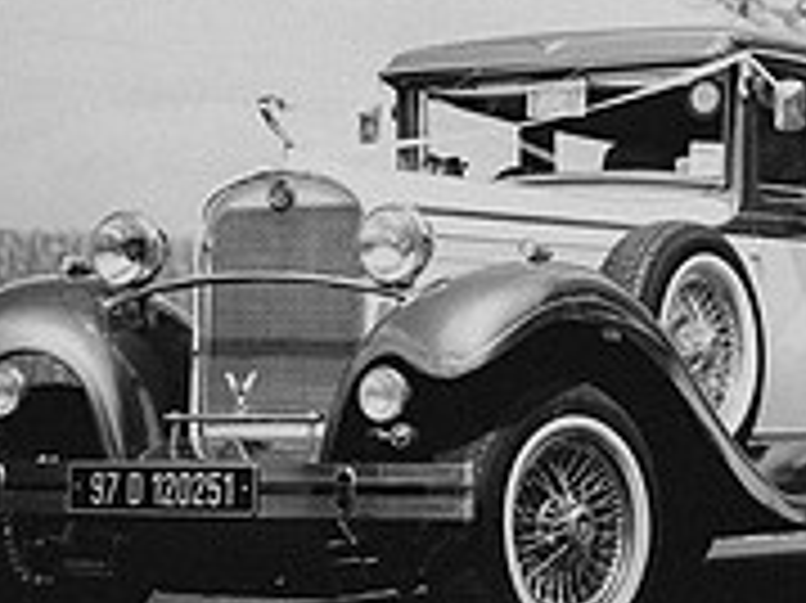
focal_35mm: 109
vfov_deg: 13.4
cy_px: 11
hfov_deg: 16.9
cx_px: 1076
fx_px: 2536
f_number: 1.4
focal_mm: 35
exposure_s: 1/5000
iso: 100
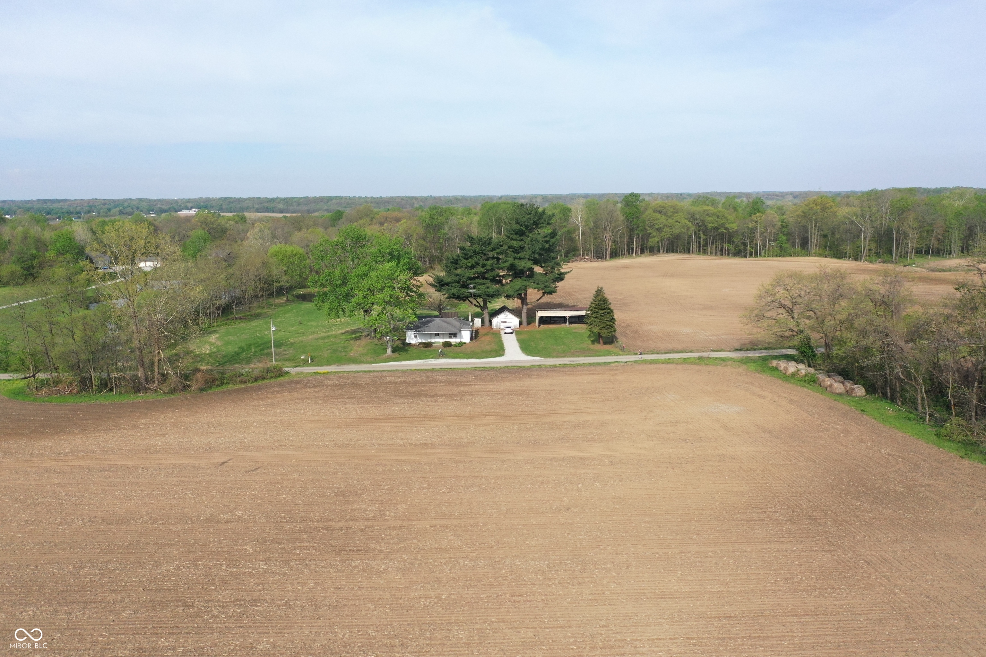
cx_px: 493
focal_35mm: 28
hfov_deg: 65.5
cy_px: 328
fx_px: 767
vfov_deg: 46.4
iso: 400
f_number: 3.5
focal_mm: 10.26
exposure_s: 1/3200
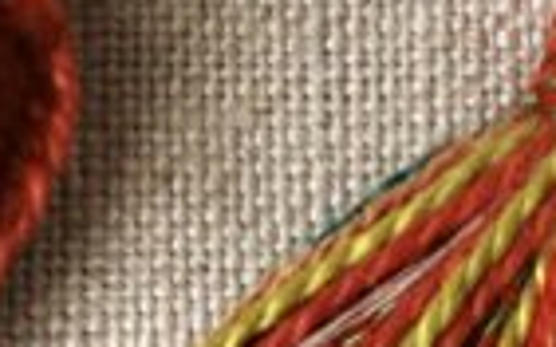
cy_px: 662
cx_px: -83
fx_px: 7081
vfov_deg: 2.8
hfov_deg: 4.5
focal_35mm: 467
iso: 200
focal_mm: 45
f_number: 5.3
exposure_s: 1/80
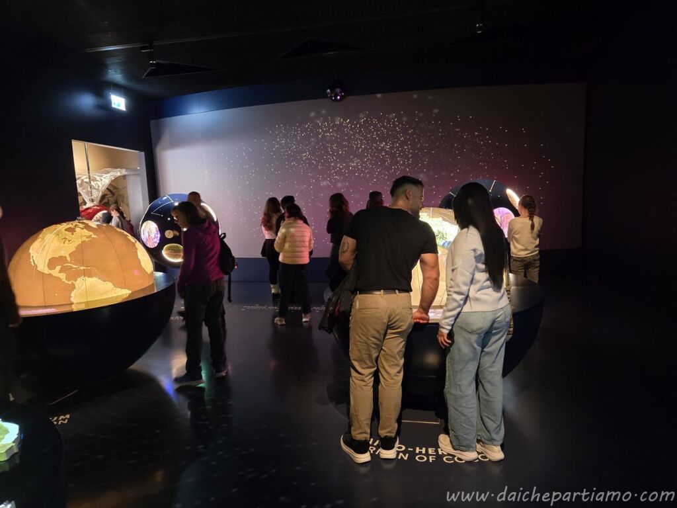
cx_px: 338
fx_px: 450
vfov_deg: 58.9
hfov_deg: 73.9
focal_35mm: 23
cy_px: 254
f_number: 1.8
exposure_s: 1/18
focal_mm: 5.4
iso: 1250
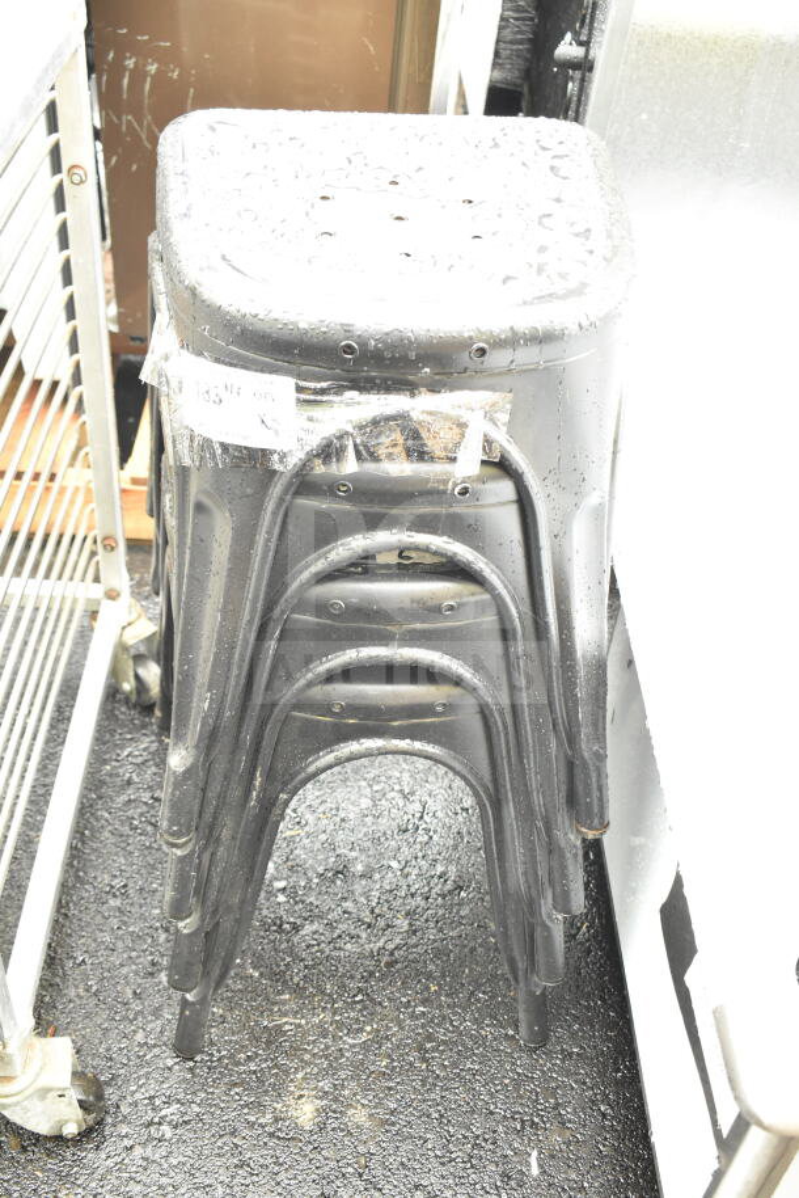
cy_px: 599
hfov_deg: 36.9
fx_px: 1197
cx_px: 400
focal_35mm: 36
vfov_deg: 53.1
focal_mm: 24
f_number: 5
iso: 1600
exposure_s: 1/100
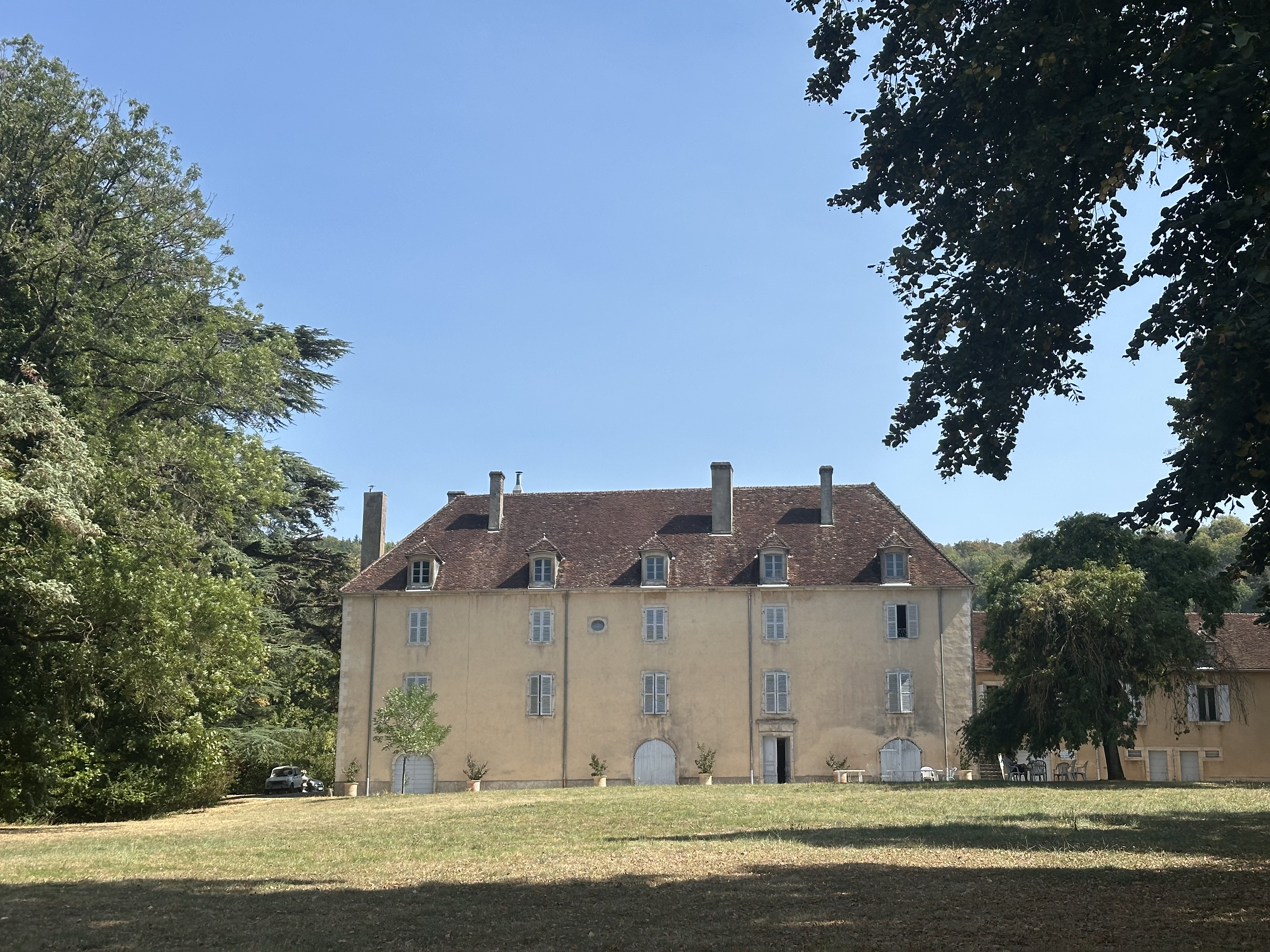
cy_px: 476
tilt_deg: +11.6
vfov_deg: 30.3
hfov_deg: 39.7
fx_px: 1761
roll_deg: -1.0
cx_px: 635
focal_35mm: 48
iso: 64
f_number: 1.78
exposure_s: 1/3876
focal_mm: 6.86
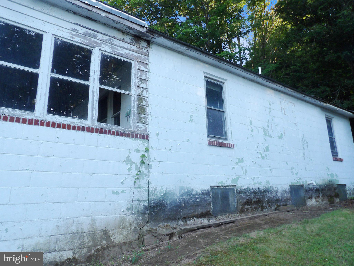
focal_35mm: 24
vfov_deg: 56.8
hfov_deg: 71.6
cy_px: 133
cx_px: 177
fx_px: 245
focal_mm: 4.3
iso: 100
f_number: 3.2
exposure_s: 1/65
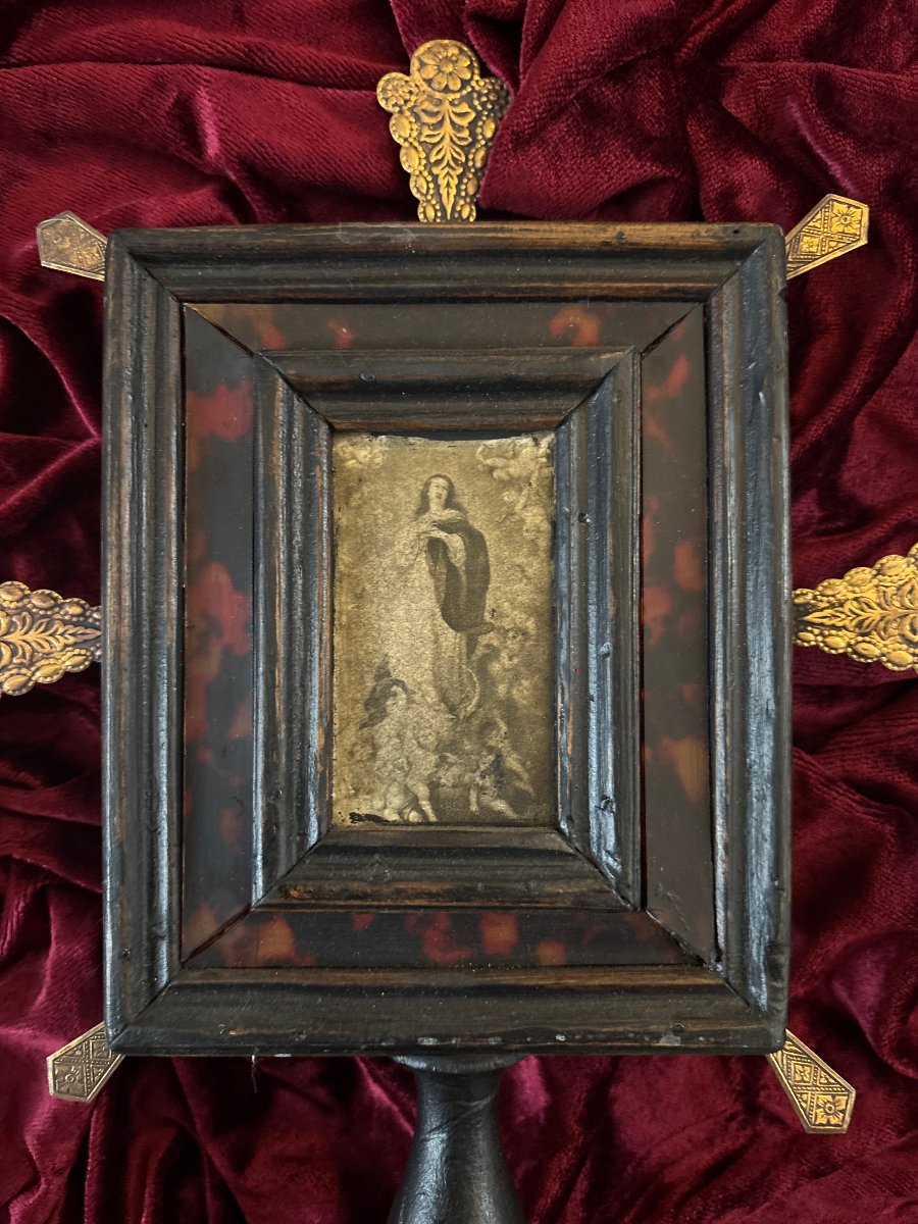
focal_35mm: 26
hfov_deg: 53.1
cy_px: 612
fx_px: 919
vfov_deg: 67.3
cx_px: 459
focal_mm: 5.96
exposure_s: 1/30
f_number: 1.6
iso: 640
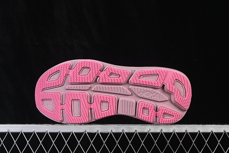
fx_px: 477
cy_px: 76
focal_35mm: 75
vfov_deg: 18.2
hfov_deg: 27.0
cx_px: 114
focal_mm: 50
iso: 160
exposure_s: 1/80
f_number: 7.1
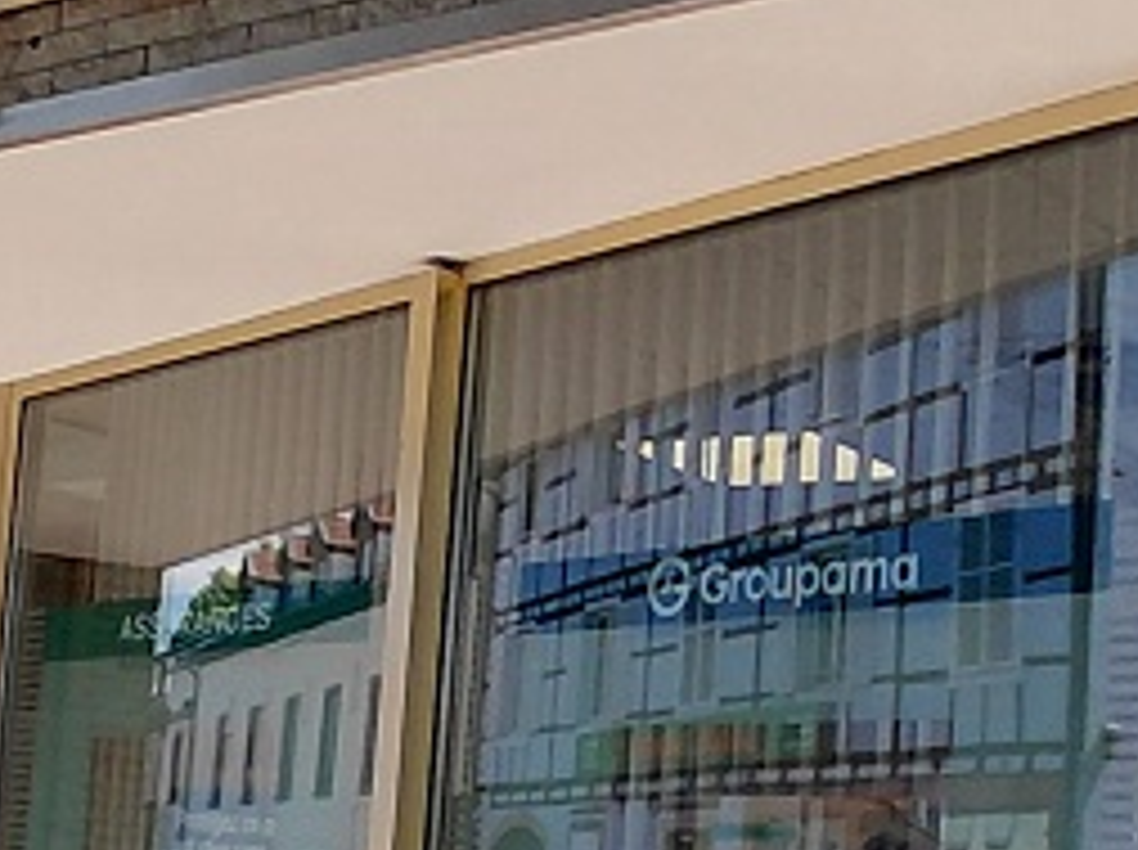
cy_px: 693
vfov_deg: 19.1
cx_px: 504
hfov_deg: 25.7
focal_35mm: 76
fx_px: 2495
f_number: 2.2
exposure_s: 1/987
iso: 40
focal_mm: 1.64
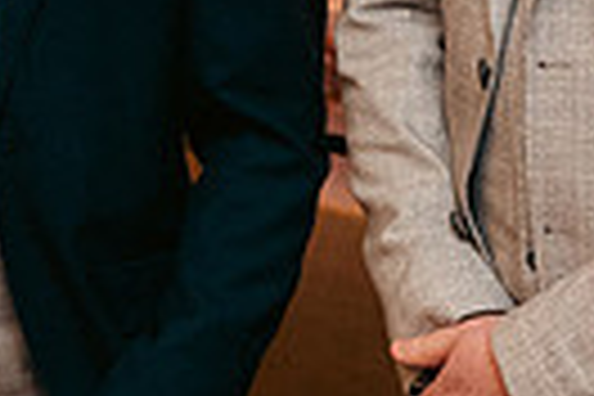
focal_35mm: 197
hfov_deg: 10.4
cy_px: -236
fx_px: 3250
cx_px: 598
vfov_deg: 6.9
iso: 2500
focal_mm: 45
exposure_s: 1/160
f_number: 3.5
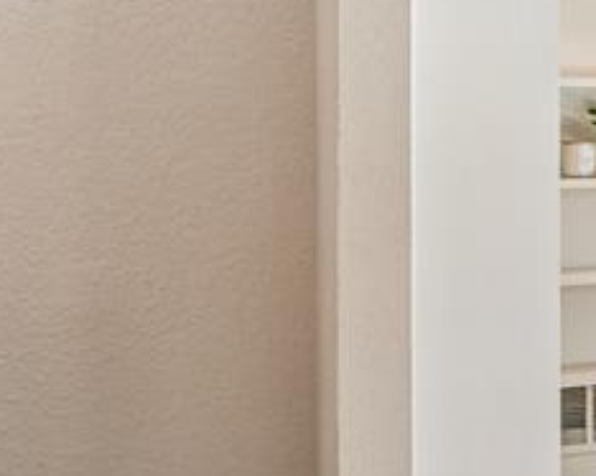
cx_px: 1291
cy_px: 117
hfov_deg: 16.1
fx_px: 1446
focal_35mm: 82
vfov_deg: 18.6
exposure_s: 1/25
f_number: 8
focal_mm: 20
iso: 400
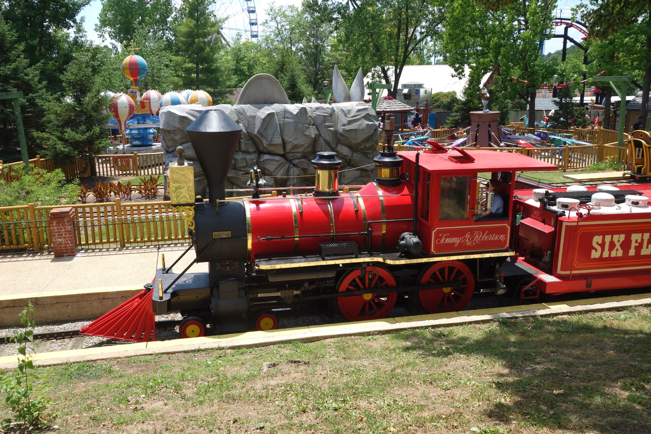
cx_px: 326
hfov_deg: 58.7
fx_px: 579
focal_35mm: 32
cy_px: 217
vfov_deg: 41.1
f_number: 5.6
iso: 125
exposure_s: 1/400
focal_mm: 11.75
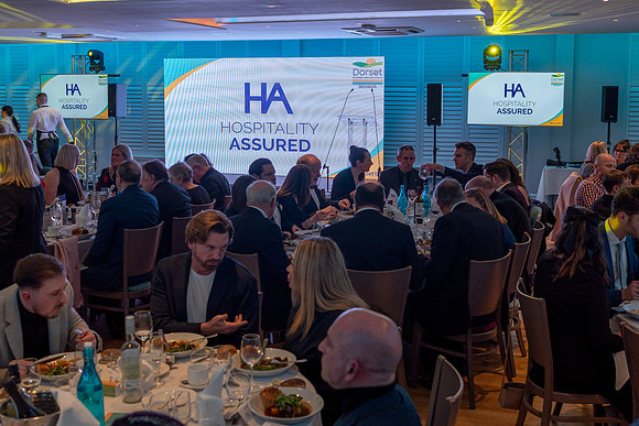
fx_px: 773
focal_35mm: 44
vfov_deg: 30.7
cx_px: 313
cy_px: 161
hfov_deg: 44.9
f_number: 4.5
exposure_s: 1/60
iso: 125
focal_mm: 35
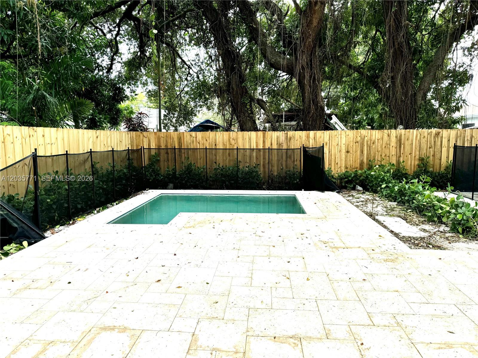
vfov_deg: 56.8
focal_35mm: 24
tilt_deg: -6.6
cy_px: 179
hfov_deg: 71.6
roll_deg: +0.3
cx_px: 239
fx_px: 331
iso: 80
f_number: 1.78
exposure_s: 1/1042
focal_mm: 6.76
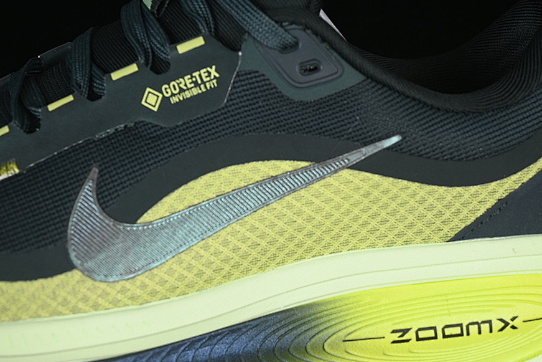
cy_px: 215
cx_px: 267
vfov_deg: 14.7
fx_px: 1400
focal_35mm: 93
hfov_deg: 21.9
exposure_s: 1/60
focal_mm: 50
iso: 160
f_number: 6.3
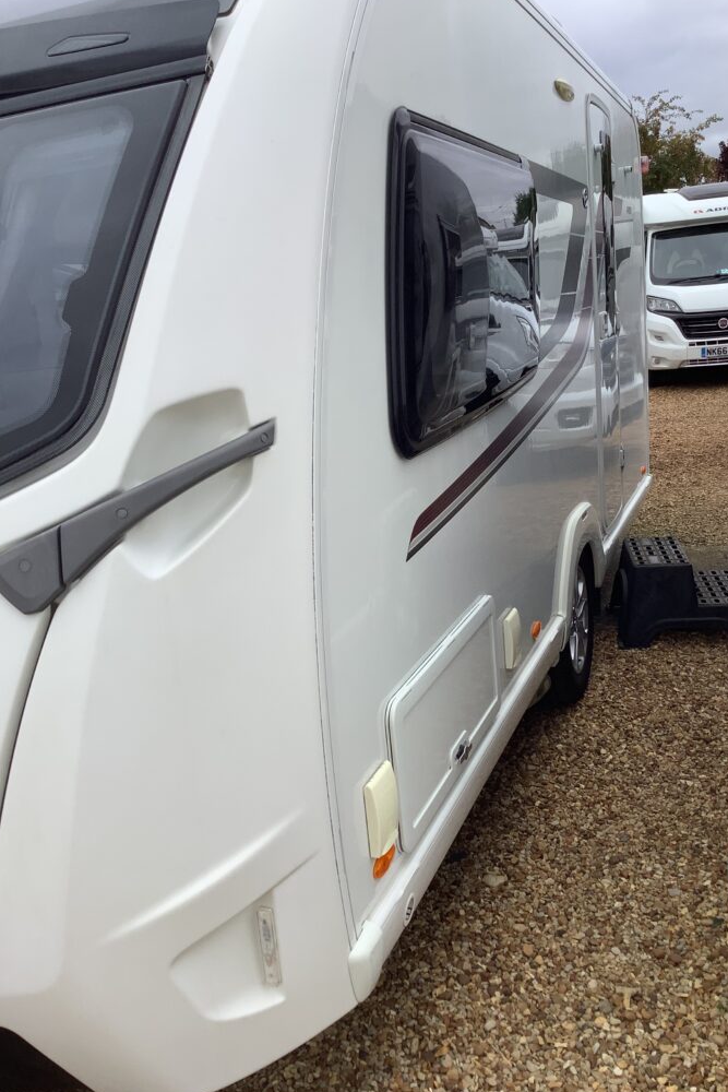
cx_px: 384
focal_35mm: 33
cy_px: 546
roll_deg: +4.0
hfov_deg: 40.0
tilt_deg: -13.8
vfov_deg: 57.2
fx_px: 1001
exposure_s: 1/375
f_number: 2.4
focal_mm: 3.3
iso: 25
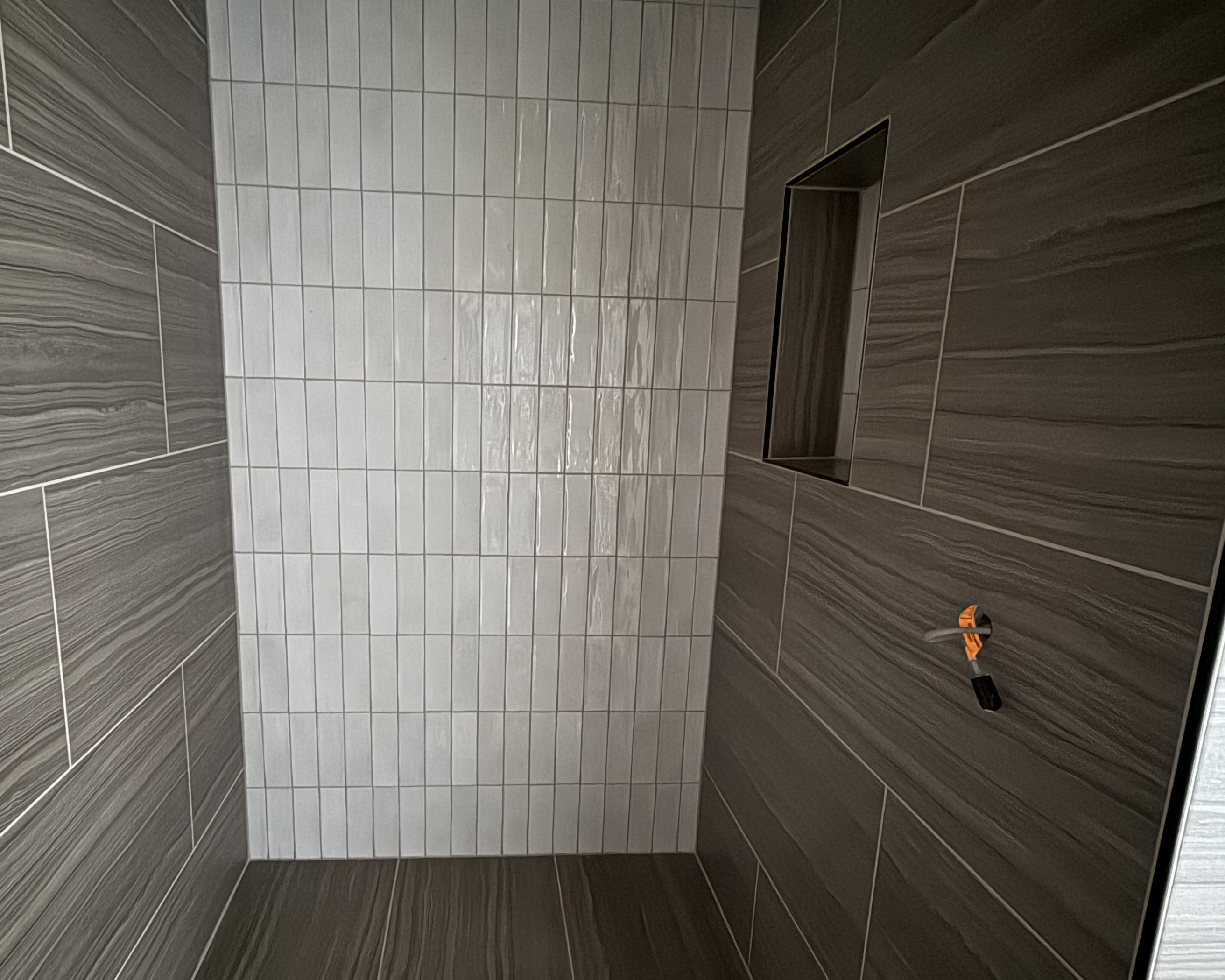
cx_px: 531
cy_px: 534
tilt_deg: -11.4
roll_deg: -2.3
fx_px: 761
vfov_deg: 65.4
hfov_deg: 77.2
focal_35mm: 21
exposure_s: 1/10
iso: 1600
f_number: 2.2
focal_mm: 2.22
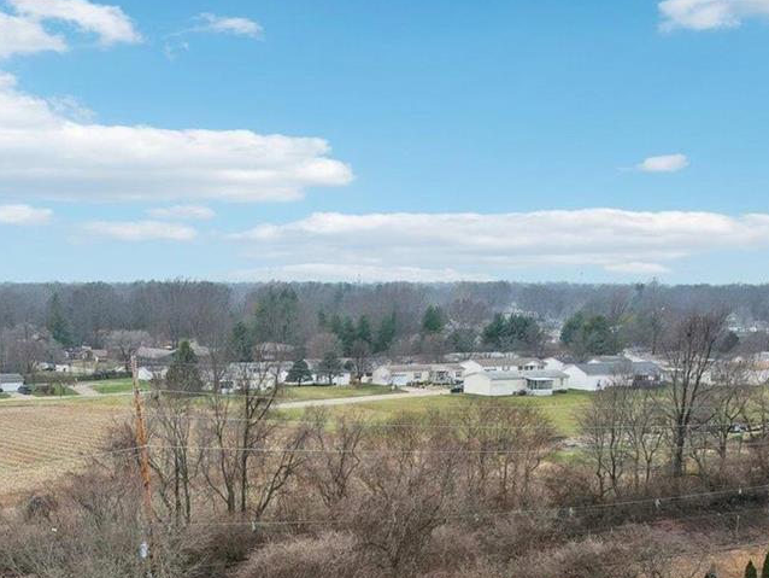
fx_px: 1178
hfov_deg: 35.9
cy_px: 618
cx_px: 266
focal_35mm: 53
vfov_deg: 25.7
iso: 100
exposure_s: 1/1500
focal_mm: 8.4
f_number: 2.8
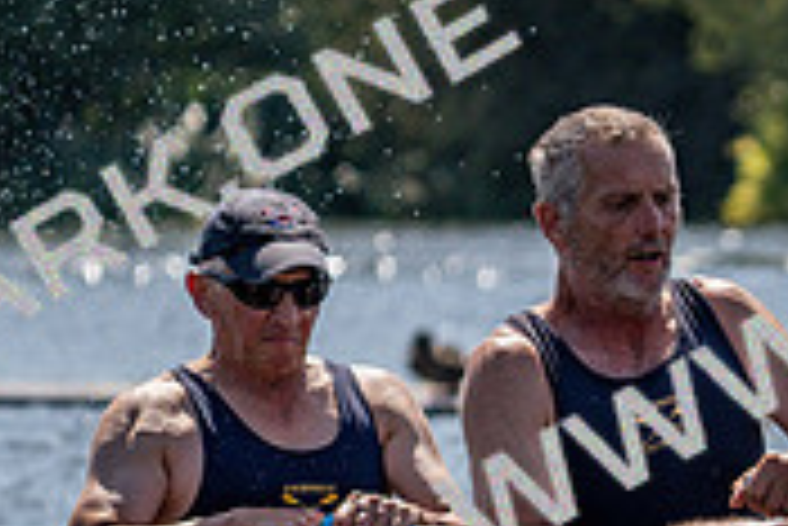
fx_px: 15663
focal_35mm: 715
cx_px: 991
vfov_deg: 1.9
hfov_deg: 2.9
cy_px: 569
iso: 200
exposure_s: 1/2000
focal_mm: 216
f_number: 5.6
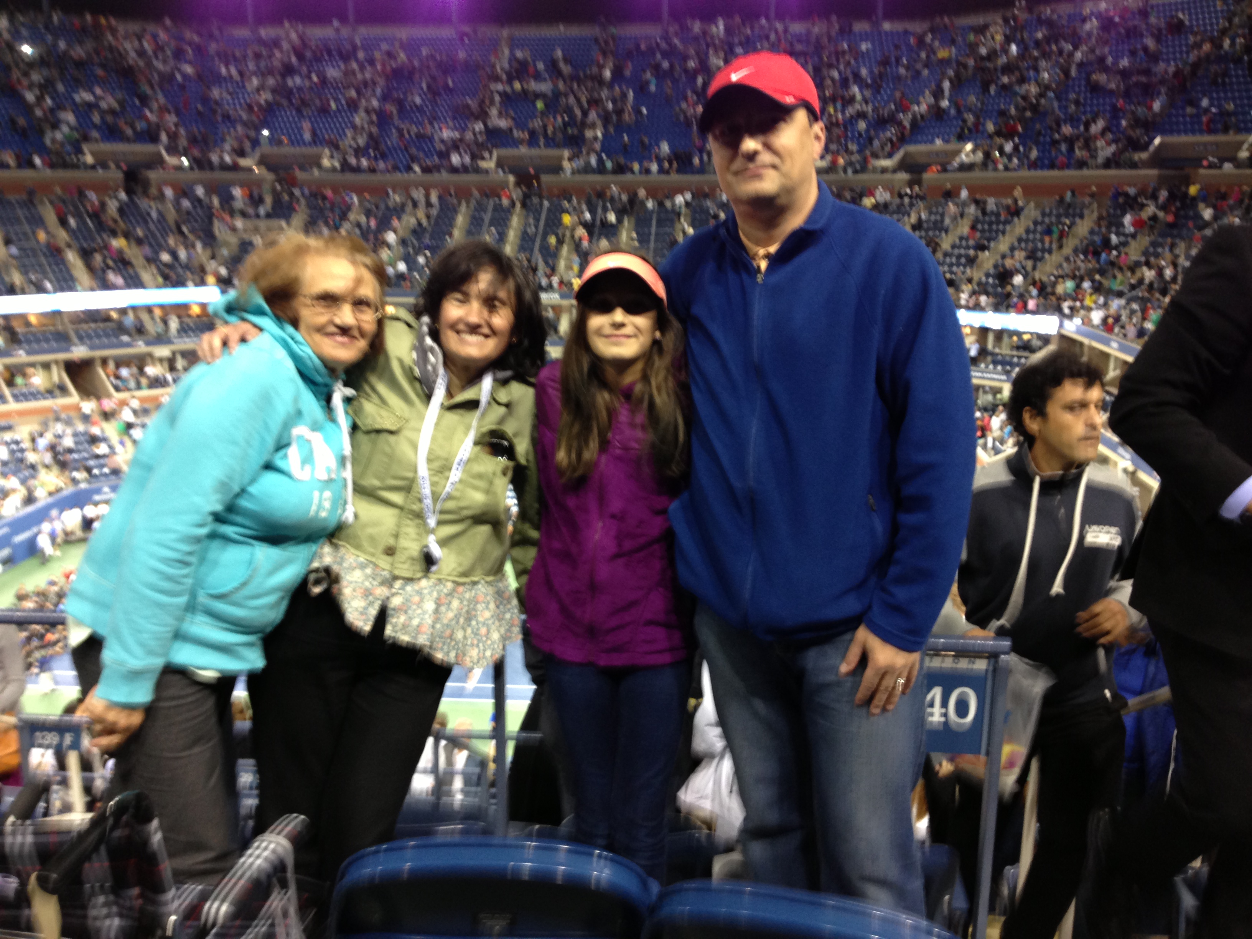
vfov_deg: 42.9
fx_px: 1194
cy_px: 470
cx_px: 626
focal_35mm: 33
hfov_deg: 55.4
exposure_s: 1/20
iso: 100
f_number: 2.4
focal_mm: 4.13
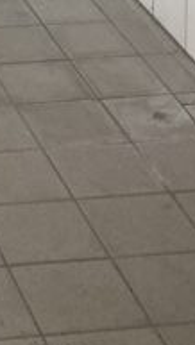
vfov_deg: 11.8
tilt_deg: -1.6
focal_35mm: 150
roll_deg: +1.6
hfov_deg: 7.5
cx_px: -283
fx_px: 1375
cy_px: -472
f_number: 1.8
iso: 125
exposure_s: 1/100
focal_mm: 4.25
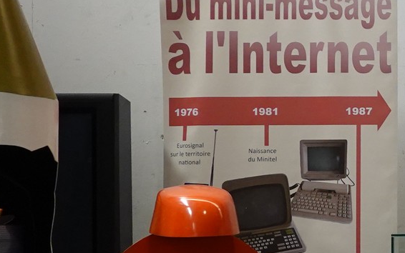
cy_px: 183
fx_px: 1126
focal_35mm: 102
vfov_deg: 12.8
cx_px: 698
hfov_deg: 17.2
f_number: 2.8
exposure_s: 1/250
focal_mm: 9
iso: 500
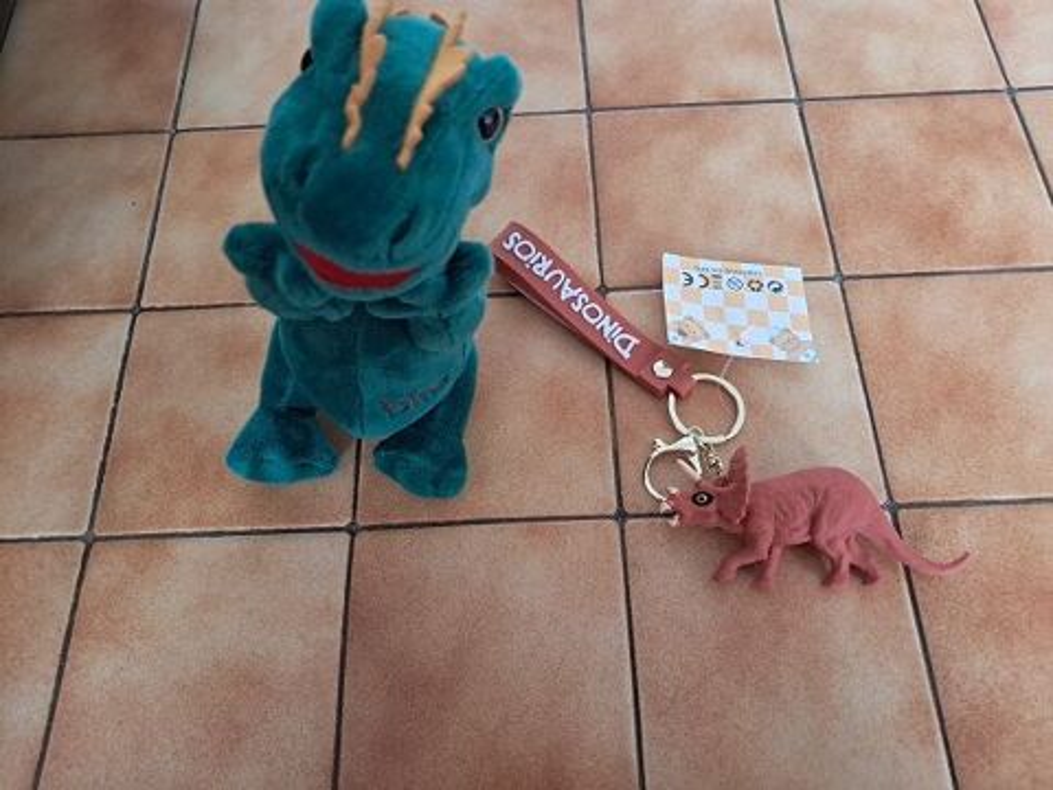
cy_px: 395
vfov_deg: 51.4
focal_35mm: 27
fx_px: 821
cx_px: 526
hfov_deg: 65.3
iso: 640
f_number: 1.8
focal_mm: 4
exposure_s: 1/30
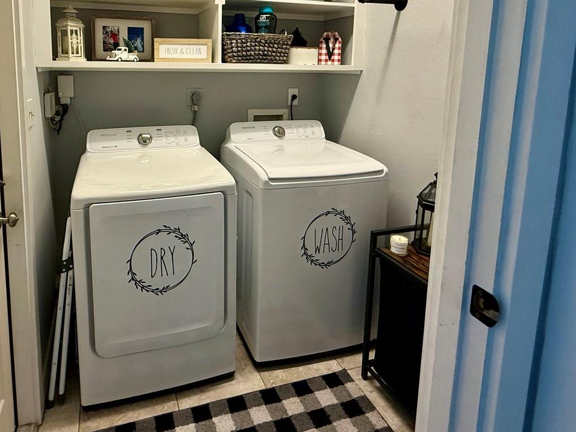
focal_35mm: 22
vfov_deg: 58.3
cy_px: 114
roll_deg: -0.7
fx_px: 366
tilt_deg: -7.0
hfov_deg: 74.8
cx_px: 208
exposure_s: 1/60
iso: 250
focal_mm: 2.22
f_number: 2.2
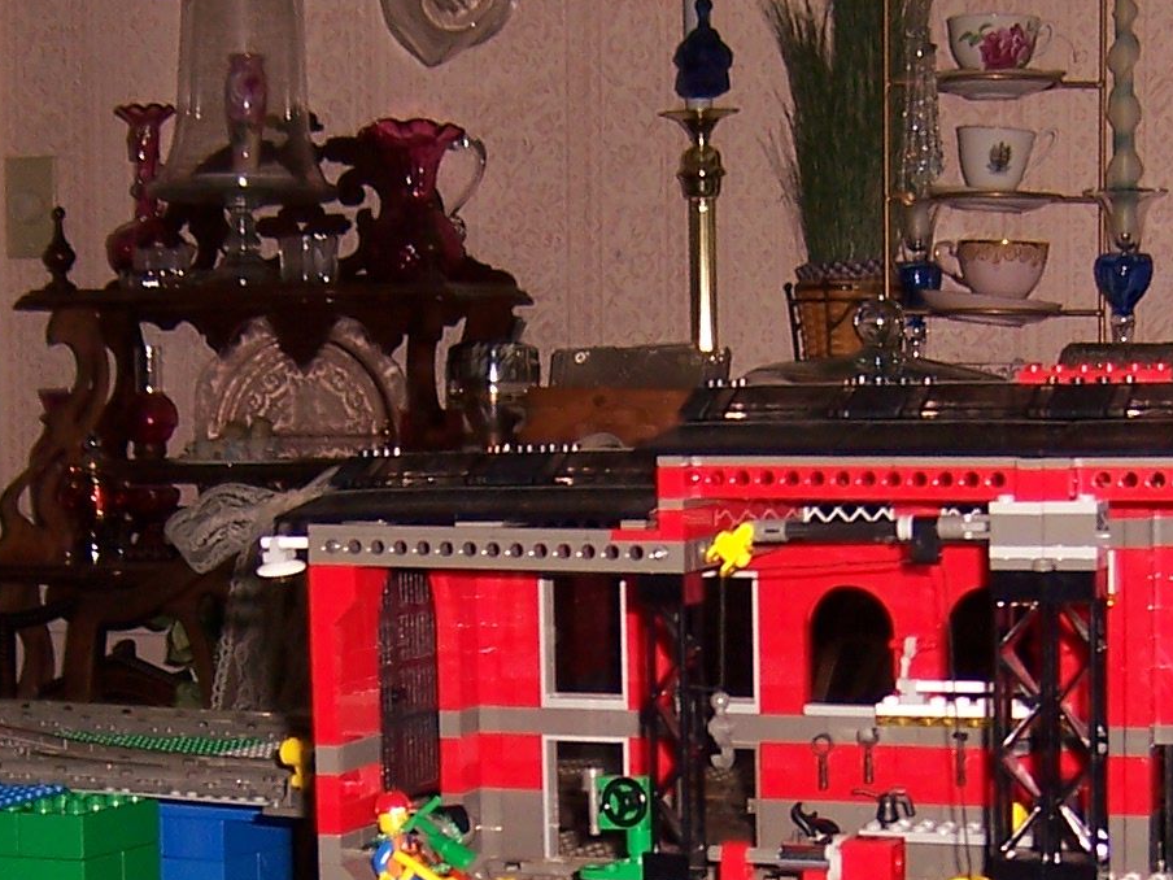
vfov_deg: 15.5
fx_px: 3185
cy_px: 787
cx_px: 553
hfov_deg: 20.9
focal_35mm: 94
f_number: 2.8
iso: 80
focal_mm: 5.5
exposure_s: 1/60
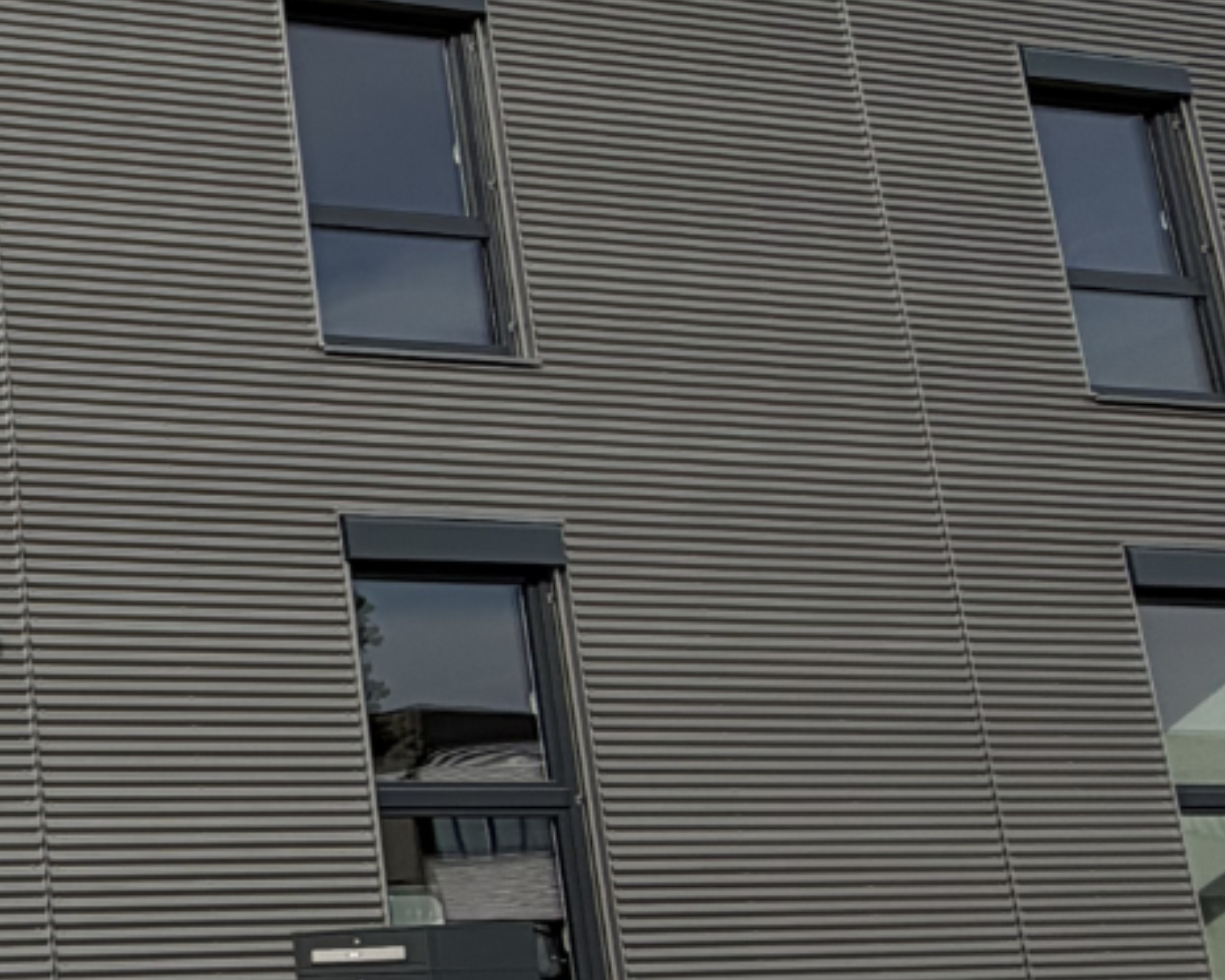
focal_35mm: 44
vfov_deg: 33.3
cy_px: 221
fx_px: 1595
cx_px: -598
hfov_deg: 28.3
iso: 20
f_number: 2.2
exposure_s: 1/955
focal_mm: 2.2
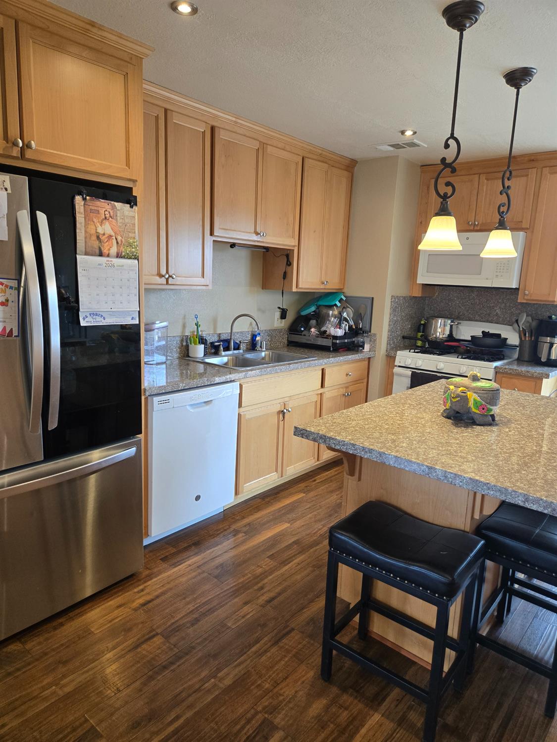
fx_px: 493
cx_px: 278
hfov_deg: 58.9
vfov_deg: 73.9
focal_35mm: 23
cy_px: 371
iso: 200
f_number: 1.8
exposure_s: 1/120
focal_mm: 5.4
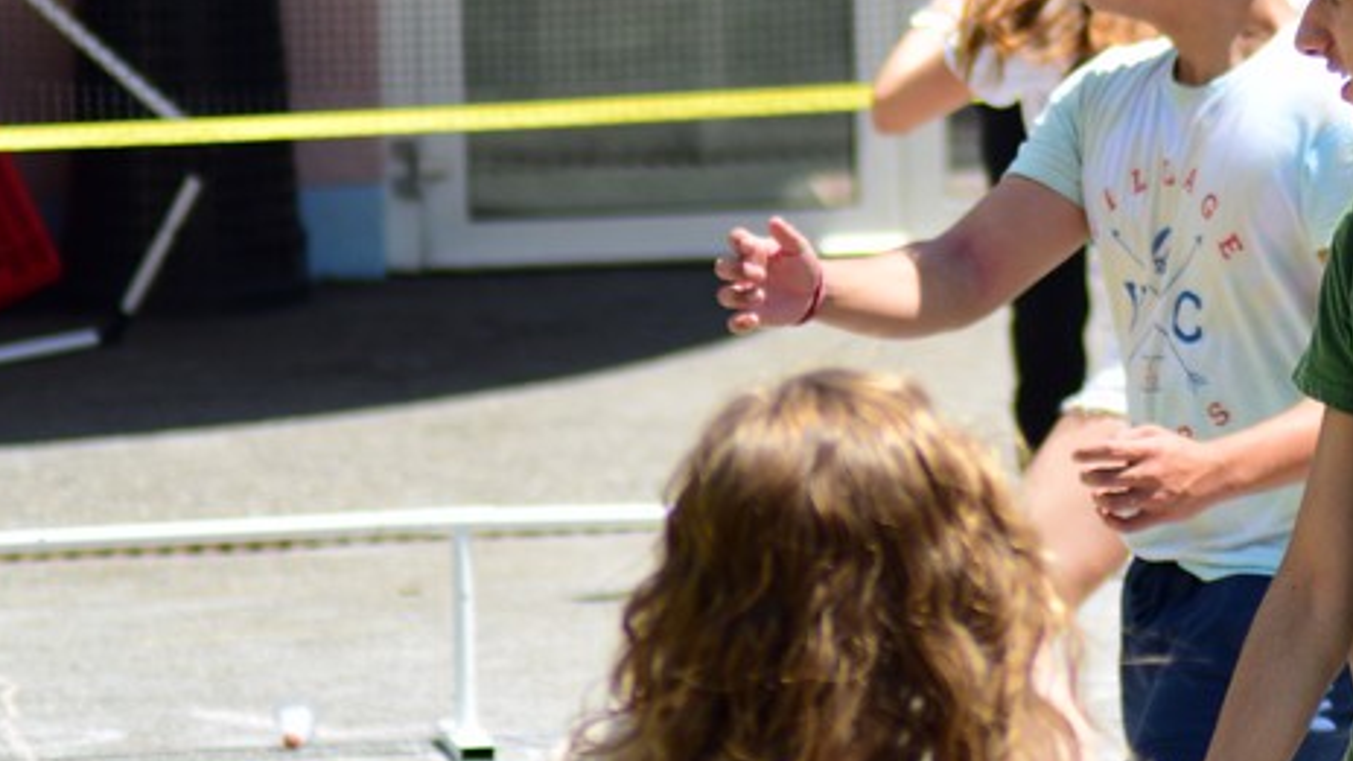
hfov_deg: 5.4
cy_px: 92
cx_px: 1411
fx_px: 14422
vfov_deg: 3.0
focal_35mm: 402
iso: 250
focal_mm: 116
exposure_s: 1/1250
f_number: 4.2
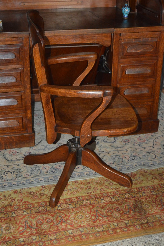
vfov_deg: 35.1
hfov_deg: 23.7
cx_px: 82
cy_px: 123
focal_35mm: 57
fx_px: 390
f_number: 4.8
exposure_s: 1/60
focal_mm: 38
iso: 3200
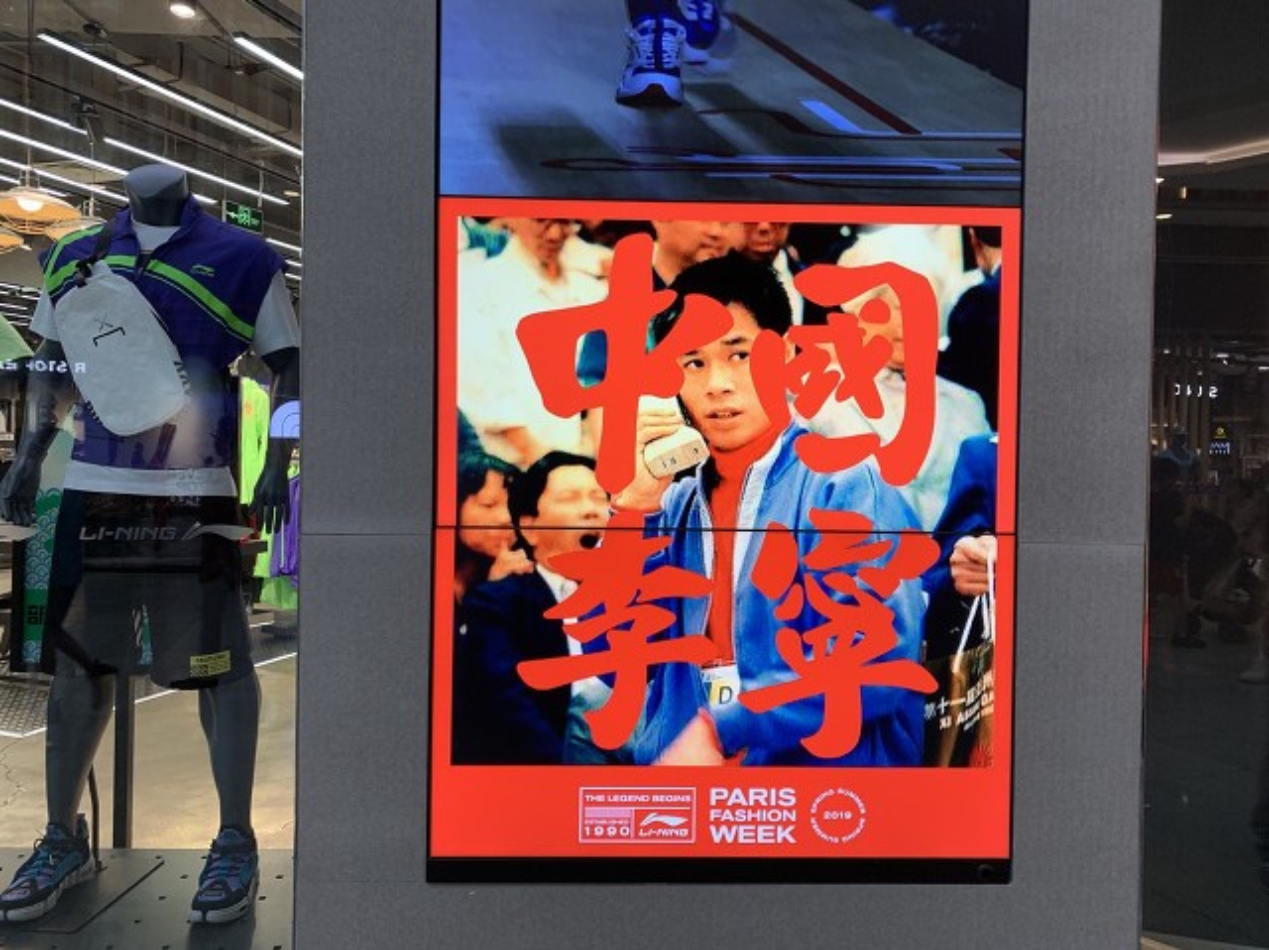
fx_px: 952
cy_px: 475
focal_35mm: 26
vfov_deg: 53.0
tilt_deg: -1.7
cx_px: 634
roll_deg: -0.9
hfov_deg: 67.3
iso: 50
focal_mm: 4.25
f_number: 1.8
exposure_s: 1/121
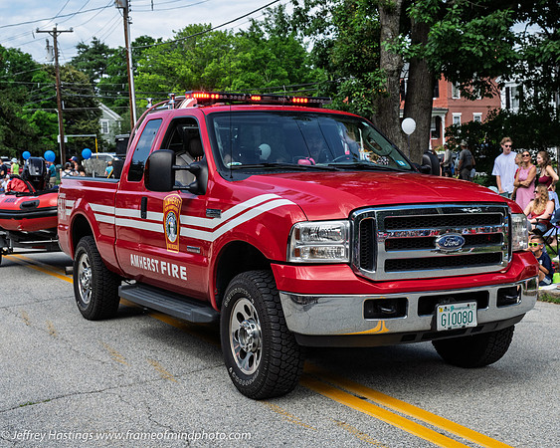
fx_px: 901
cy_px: 204
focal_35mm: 54
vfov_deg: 27.9
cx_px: 338
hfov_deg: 34.4
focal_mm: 37
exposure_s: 1/1000
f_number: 6.3
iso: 500
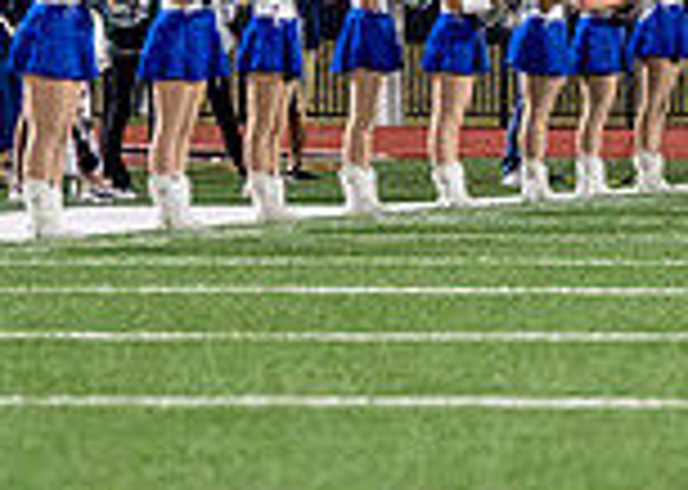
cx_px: 1237
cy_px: -19
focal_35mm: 432
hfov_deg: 4.6
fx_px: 8434
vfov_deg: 3.3
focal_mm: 70
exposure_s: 1/1000
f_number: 2.8
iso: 3200
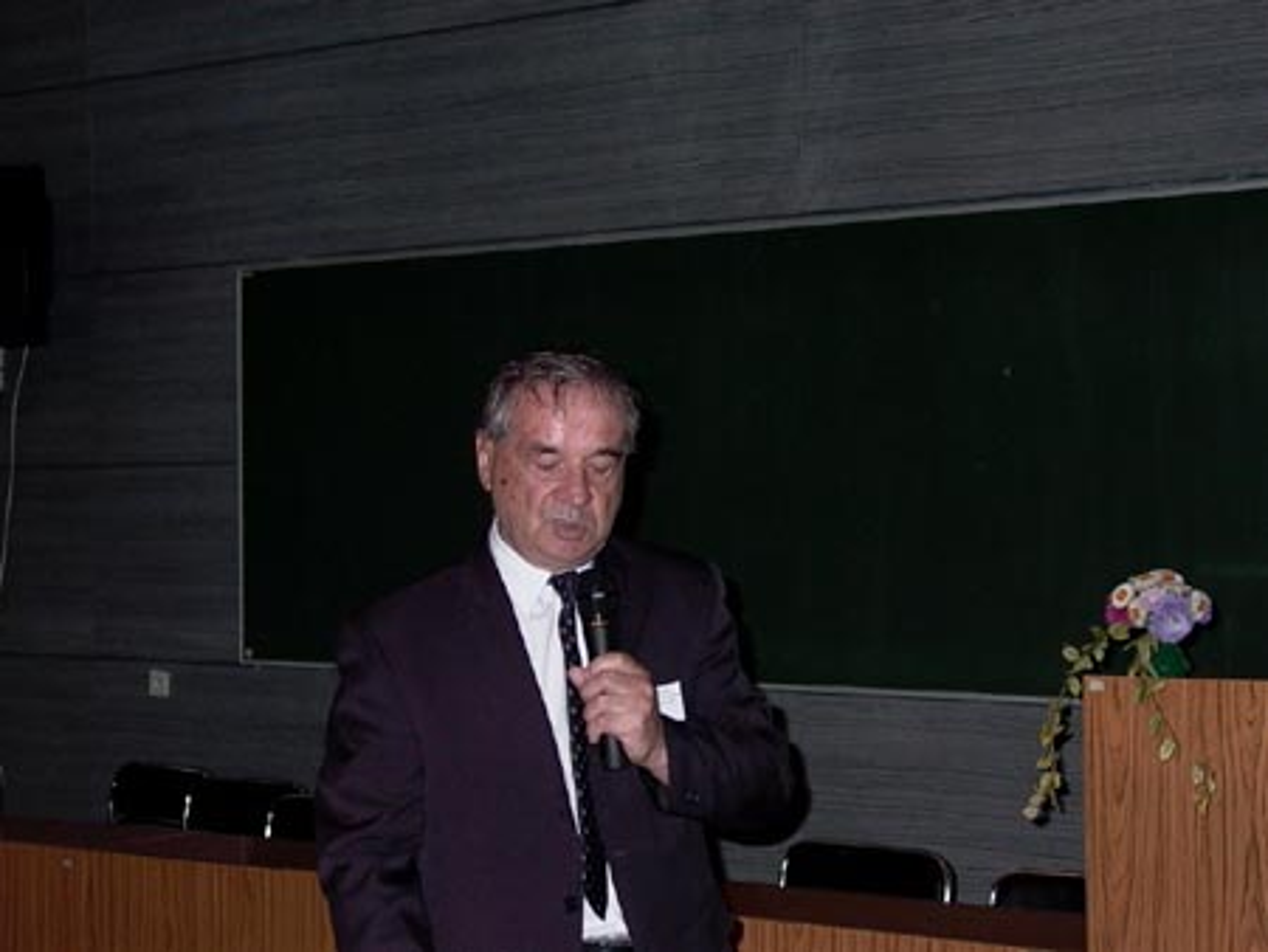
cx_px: 634
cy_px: 476
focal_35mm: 67
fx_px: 2456
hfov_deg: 29.0
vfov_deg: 22.0
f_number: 2.33
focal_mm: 14.43
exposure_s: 1/64.2
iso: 100
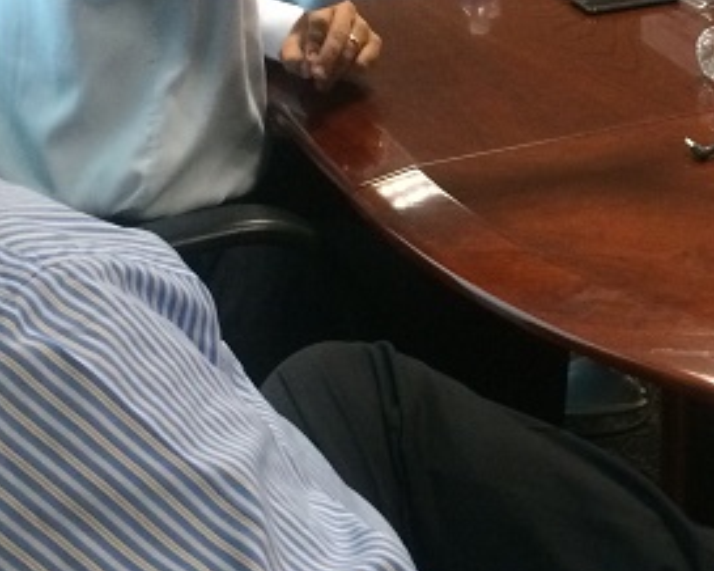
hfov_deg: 22.6
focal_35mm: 83
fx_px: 1753
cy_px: 8
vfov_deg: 18.0
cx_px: 602
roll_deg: -0.7
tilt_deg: -17.9
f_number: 2.2
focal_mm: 4.15
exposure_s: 1/30
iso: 320
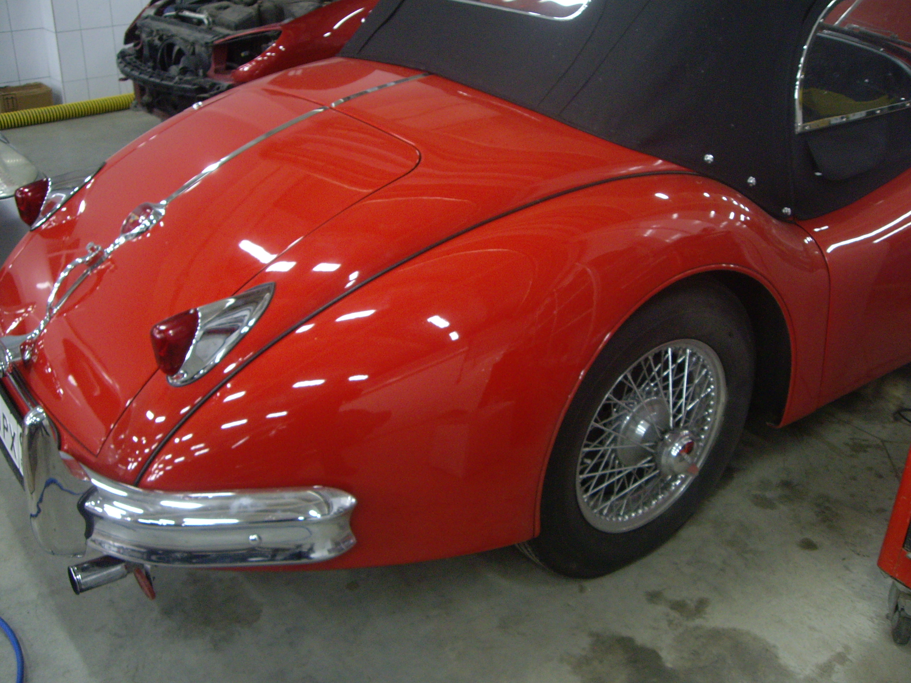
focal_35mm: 38
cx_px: 456
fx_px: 1000
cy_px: 342
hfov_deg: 49.0
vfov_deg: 37.7
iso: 200
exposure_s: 1/8
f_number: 2.7
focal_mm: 6.2
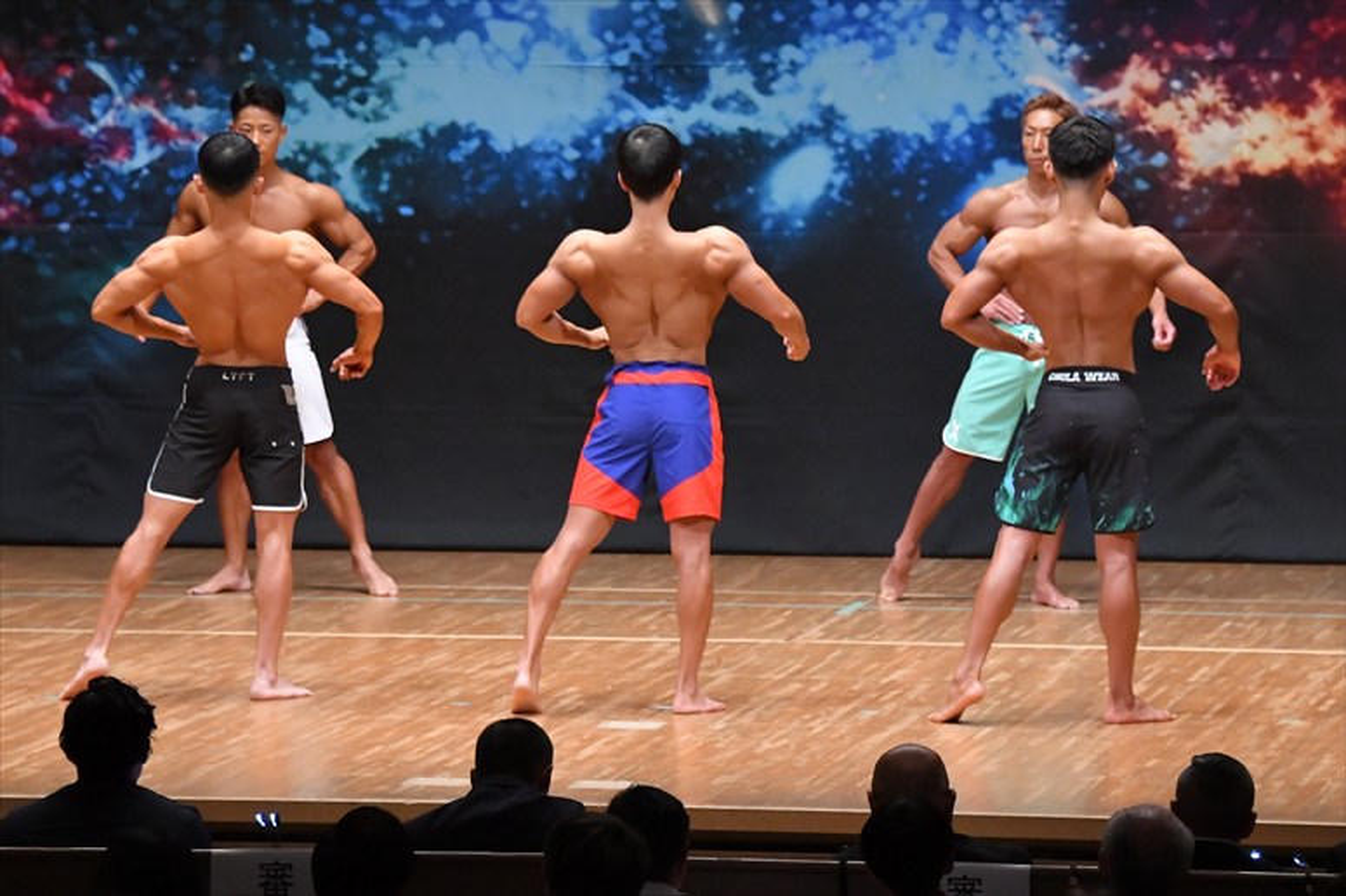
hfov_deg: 9.5
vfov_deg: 6.3
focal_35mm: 217
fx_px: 8110
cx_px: 673
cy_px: 448
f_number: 5.6
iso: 8000
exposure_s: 1/400
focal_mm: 145
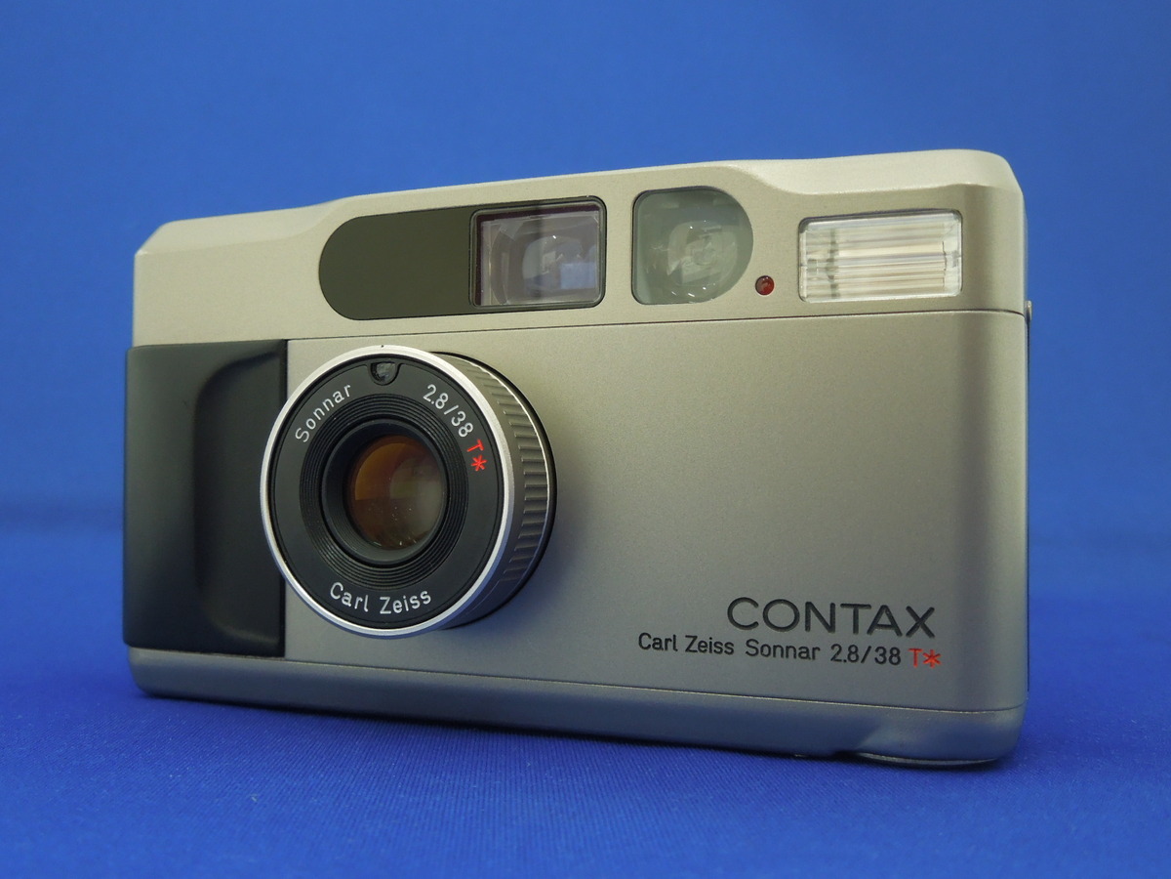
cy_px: 440
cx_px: 586
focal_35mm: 35
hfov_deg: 52.6
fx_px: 1184
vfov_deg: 40.7
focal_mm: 6.3
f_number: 3.7
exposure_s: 1/50
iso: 360
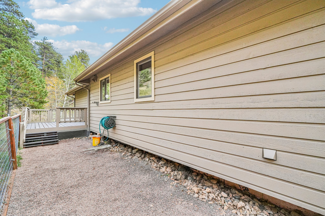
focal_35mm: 15
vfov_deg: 77.3
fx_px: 135
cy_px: 108
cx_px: 162
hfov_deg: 100.4
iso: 800
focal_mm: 10
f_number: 8
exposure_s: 1/320
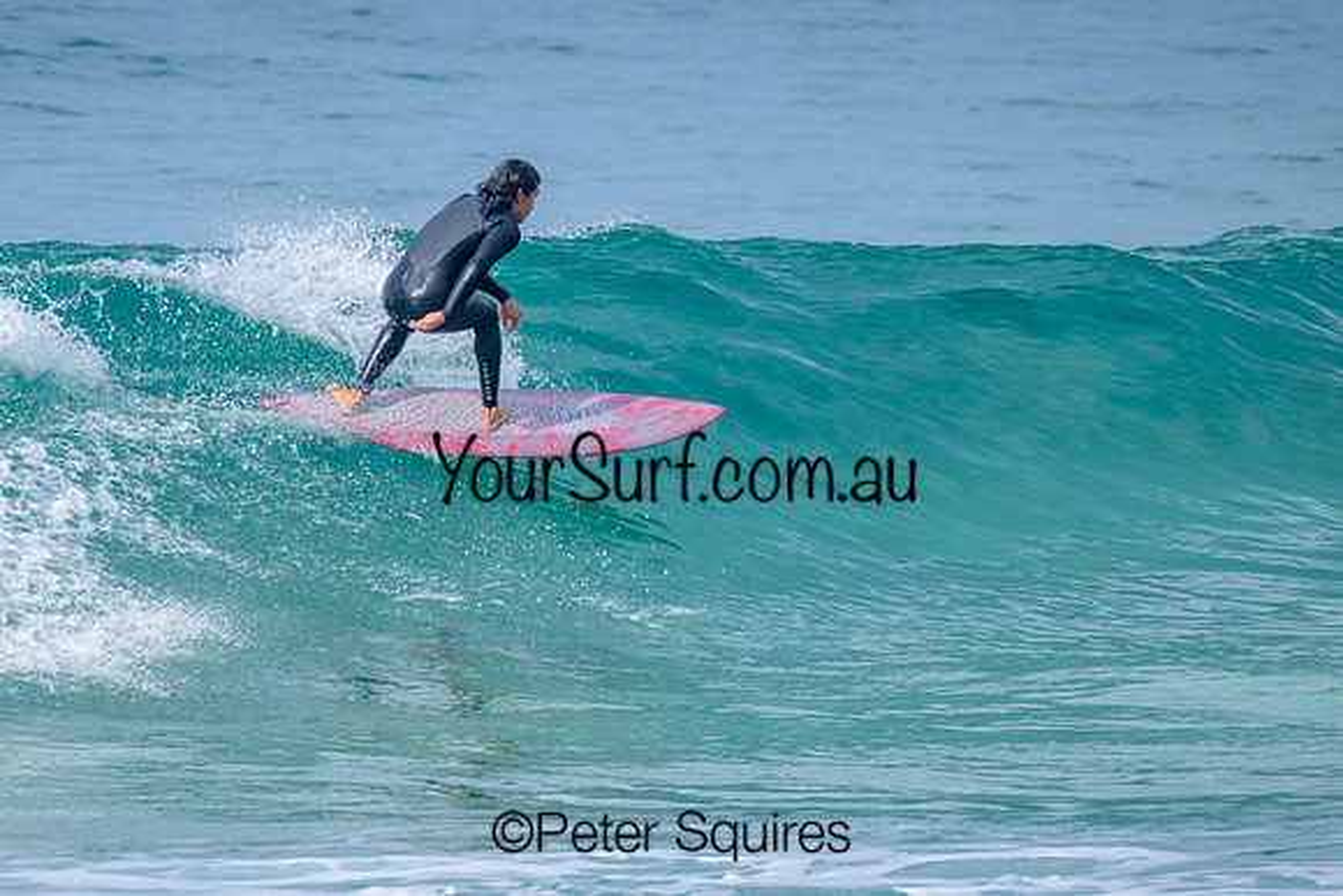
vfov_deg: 1.5
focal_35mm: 934
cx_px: 633
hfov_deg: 2.2
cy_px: 402
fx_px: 34854
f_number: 11
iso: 1250
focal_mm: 680
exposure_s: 1/2000
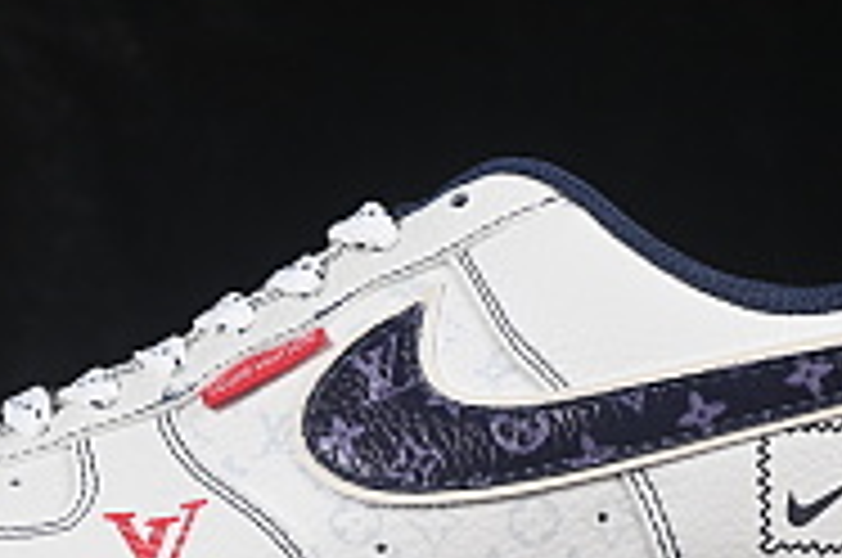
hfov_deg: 10.2
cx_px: 342
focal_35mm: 201
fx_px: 4693
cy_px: 353
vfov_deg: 6.8
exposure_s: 1/80
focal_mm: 50
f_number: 8
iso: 160
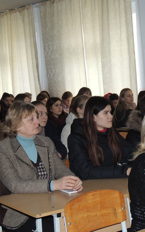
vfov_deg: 29.0
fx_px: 449
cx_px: 133
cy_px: 116
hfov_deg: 18.0
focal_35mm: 71
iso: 200
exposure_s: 1/40
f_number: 3.6
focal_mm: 8.9
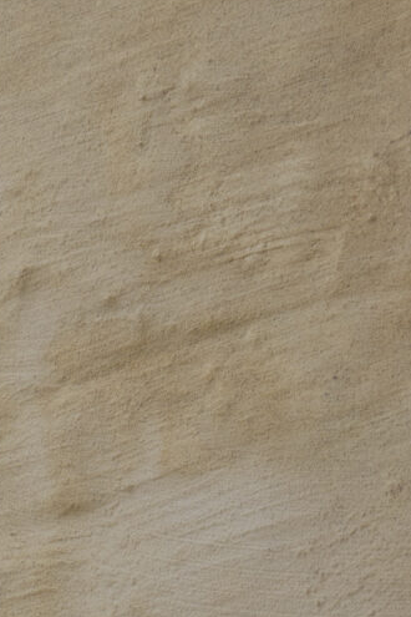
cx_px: -342
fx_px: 5308
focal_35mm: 310
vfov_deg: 6.5
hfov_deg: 4.4
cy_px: 1108
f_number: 11
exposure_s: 1/24
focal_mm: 60
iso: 250
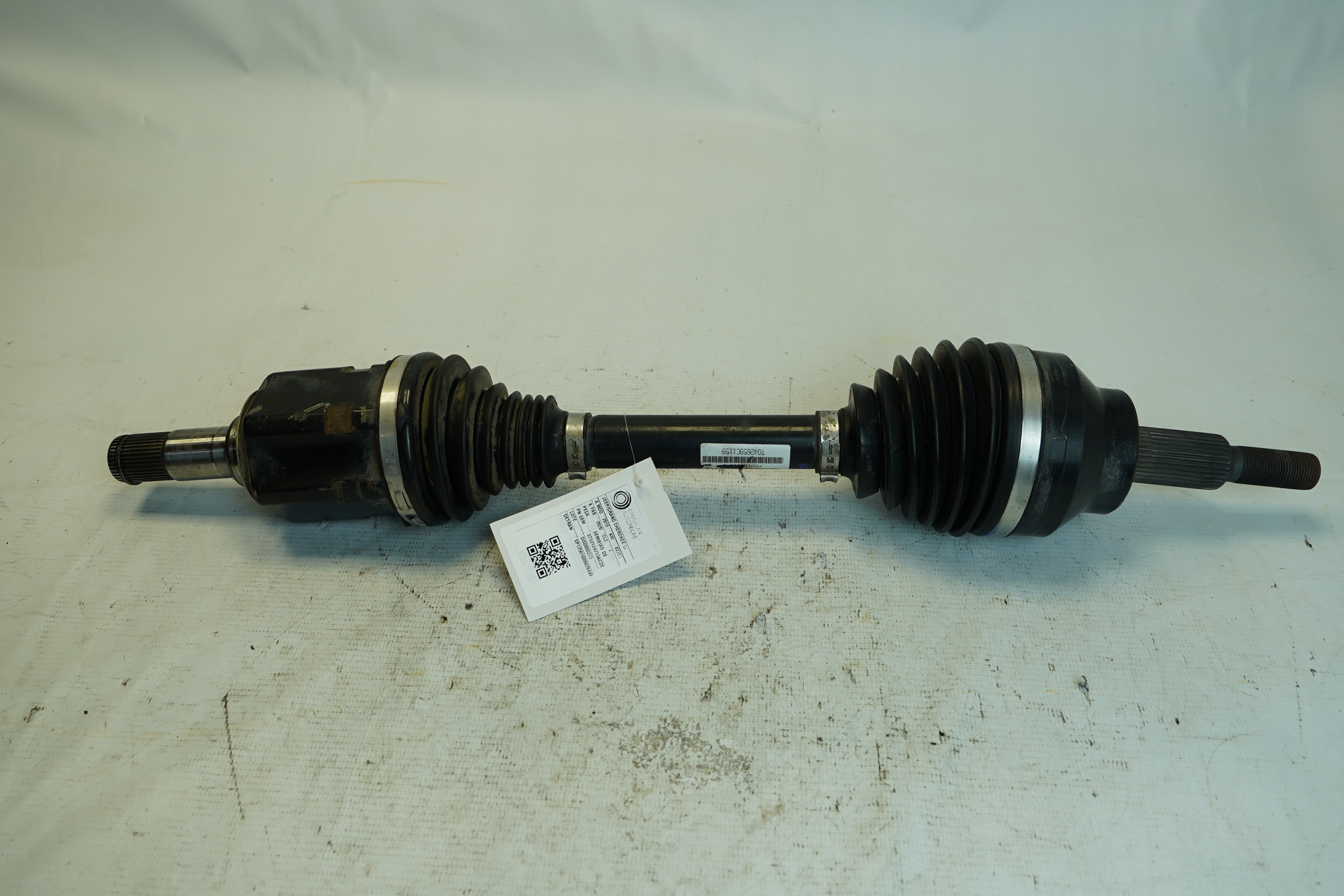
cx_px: 672
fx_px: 1008
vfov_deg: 47.9
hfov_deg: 67.4
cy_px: 448
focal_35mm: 27
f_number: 4
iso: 200
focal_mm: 18
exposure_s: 1/160
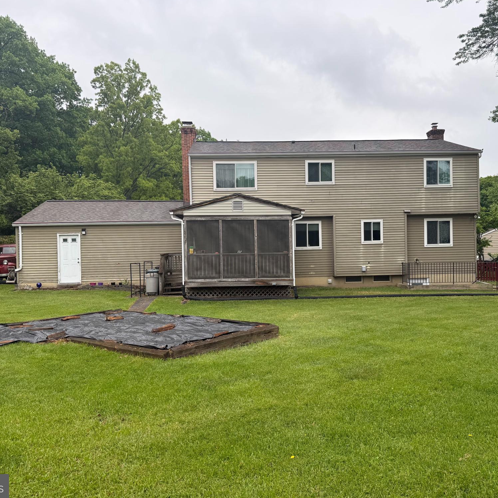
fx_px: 472
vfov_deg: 55.6
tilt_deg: +0.9
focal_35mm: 29
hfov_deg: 55.6
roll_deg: +1.0
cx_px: 266
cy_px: 246
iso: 80
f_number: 1.78
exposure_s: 1/649
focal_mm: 6.76
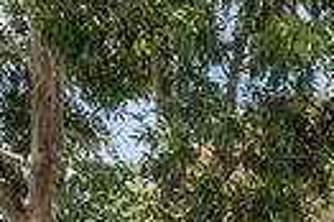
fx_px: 815
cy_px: 364
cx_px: 523
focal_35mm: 88
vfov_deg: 14.2
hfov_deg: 19.6
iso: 500
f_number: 8
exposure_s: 1/400
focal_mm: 18
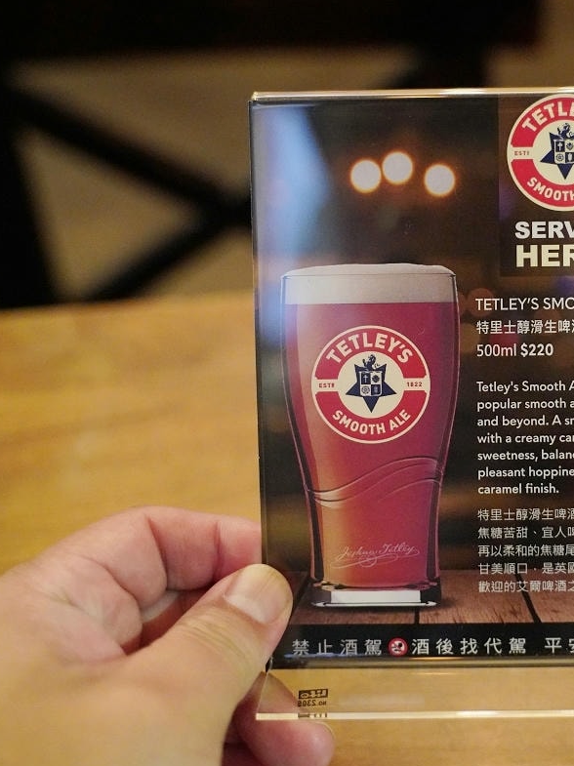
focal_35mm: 50
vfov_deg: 38.2
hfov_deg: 28.4
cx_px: 464
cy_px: 382
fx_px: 1106
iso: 12800
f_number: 2.8
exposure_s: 1/60
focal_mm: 34
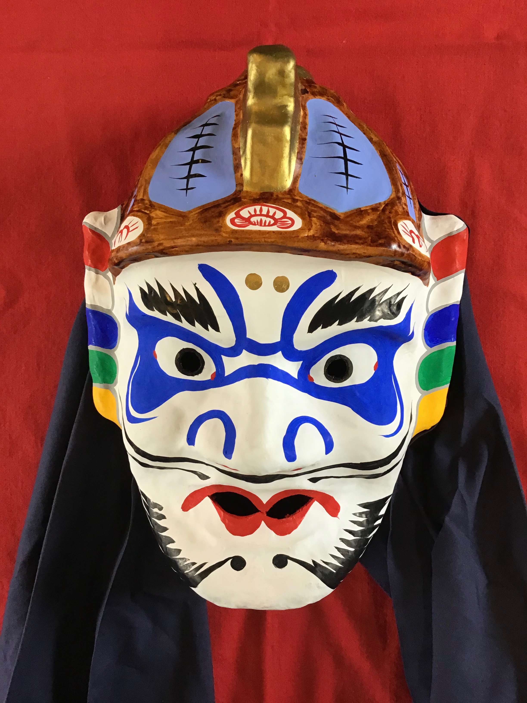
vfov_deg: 58.4
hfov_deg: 45.4
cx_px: 264
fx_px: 629
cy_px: 352
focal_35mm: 31
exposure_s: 1/33
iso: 100
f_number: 2.4
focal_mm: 3.3
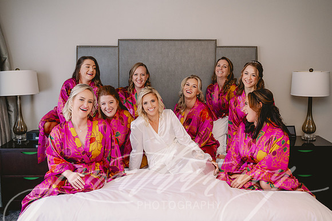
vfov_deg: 33.4
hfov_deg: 48.6
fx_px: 368
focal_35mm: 40
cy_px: 103
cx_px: 166
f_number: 4
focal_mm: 37
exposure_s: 1/200
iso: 1600
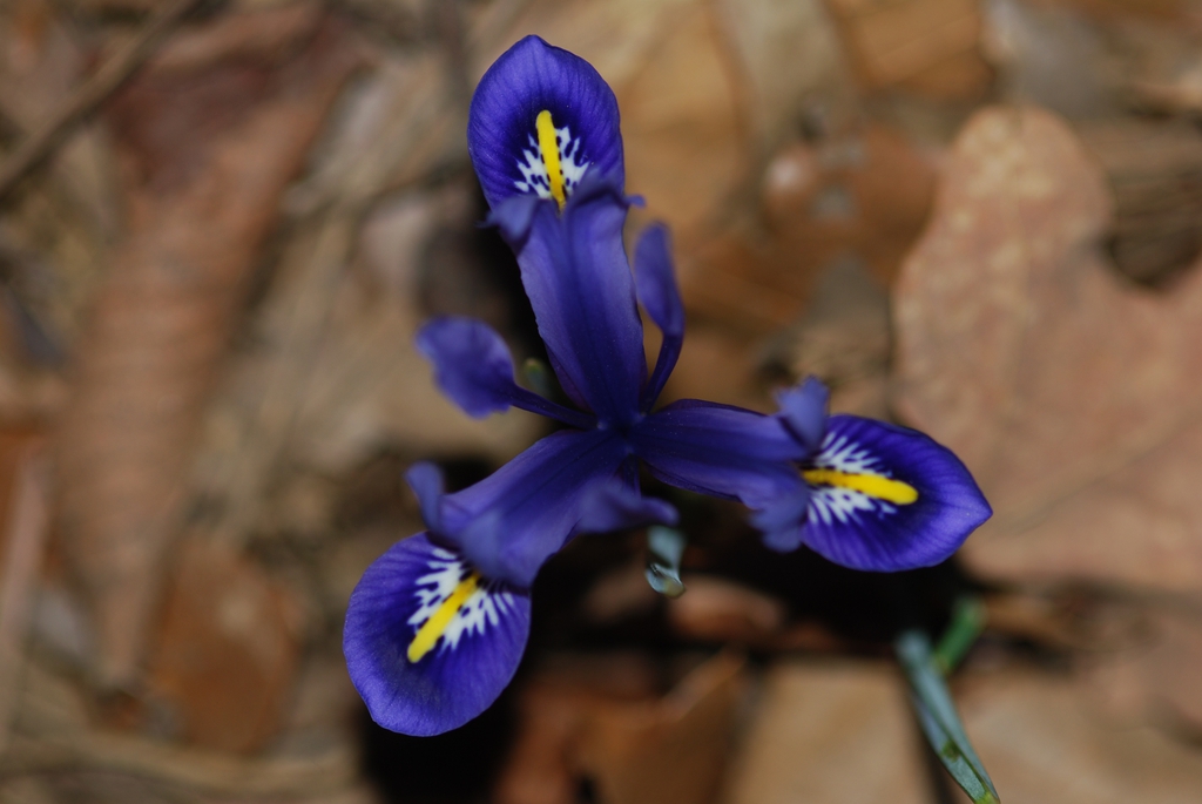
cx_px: 601
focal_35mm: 158
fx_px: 5264
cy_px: 402
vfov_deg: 8.7
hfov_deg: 13.0
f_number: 4
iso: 100
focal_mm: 105
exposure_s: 1/125
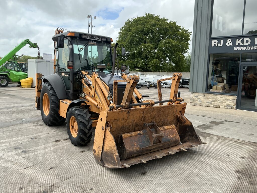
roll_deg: -1.9
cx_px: 128
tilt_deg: -5.8
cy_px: 96
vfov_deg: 49.7
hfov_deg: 63.4
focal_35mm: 28
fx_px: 208
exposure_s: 1/997
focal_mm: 3
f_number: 1.8
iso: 25
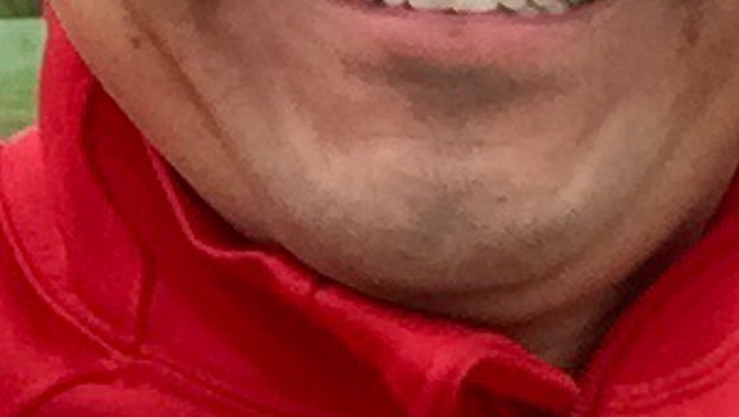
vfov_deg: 8.4
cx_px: 988
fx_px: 2823
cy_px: 96
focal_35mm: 144
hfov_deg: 14.3
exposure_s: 1/30
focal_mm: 2.65
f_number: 2.2
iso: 50
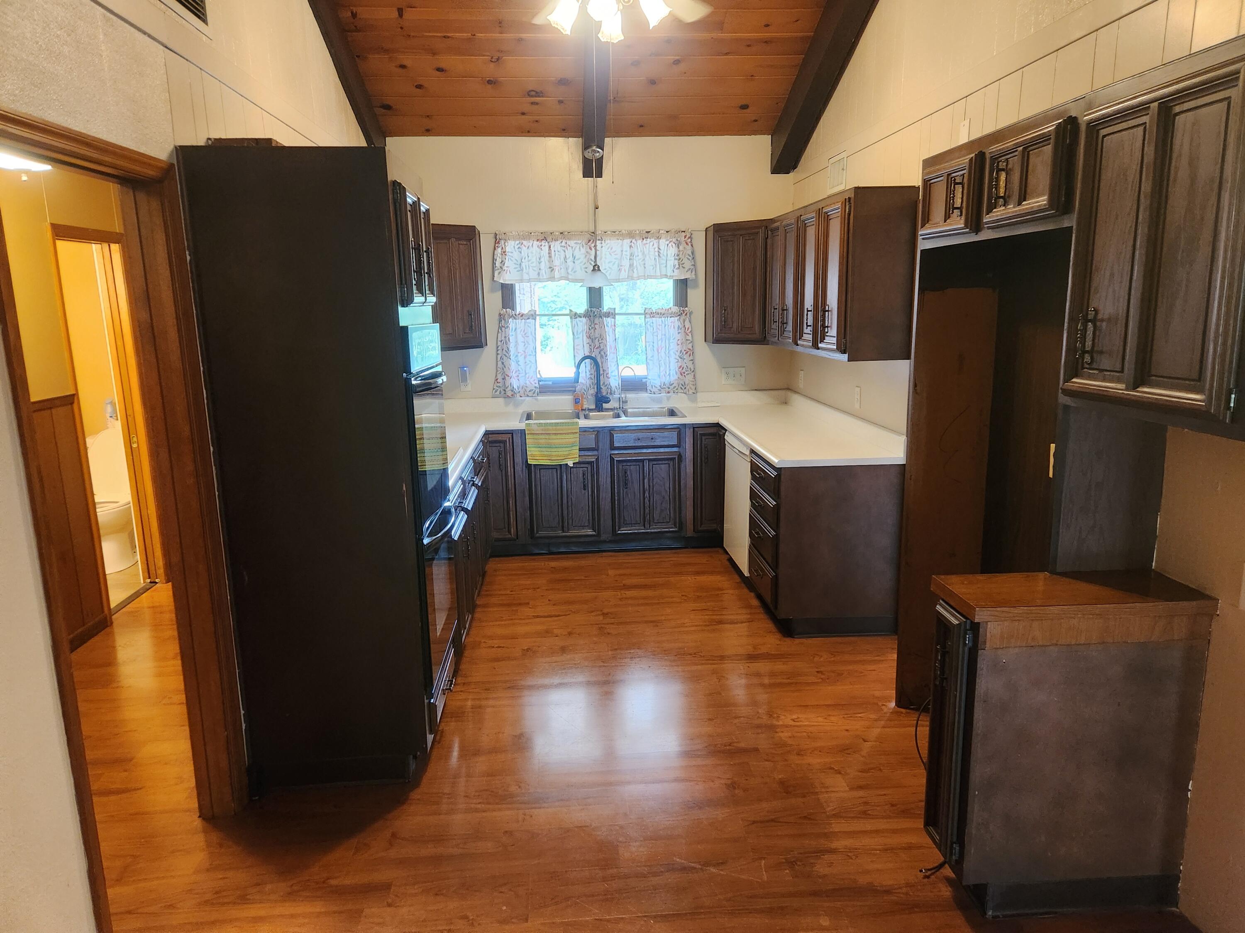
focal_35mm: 23
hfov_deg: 73.9
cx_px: 622
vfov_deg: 58.9
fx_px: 827
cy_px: 466
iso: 800
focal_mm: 5.4
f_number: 1.8
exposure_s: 1/120
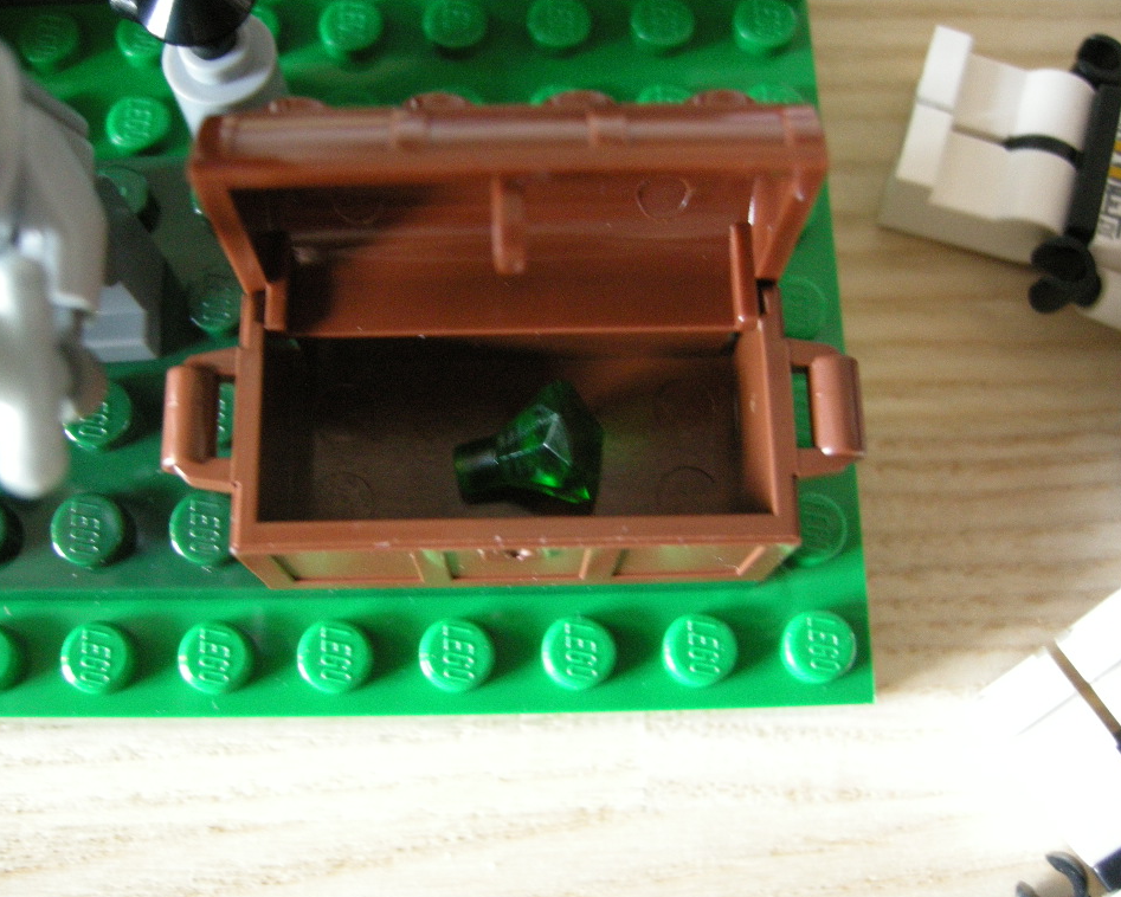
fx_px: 1261
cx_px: 546
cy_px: 451
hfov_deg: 47.9
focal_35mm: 38
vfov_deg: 39.2
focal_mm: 7.5
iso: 400
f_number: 2.7
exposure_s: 1/20.2
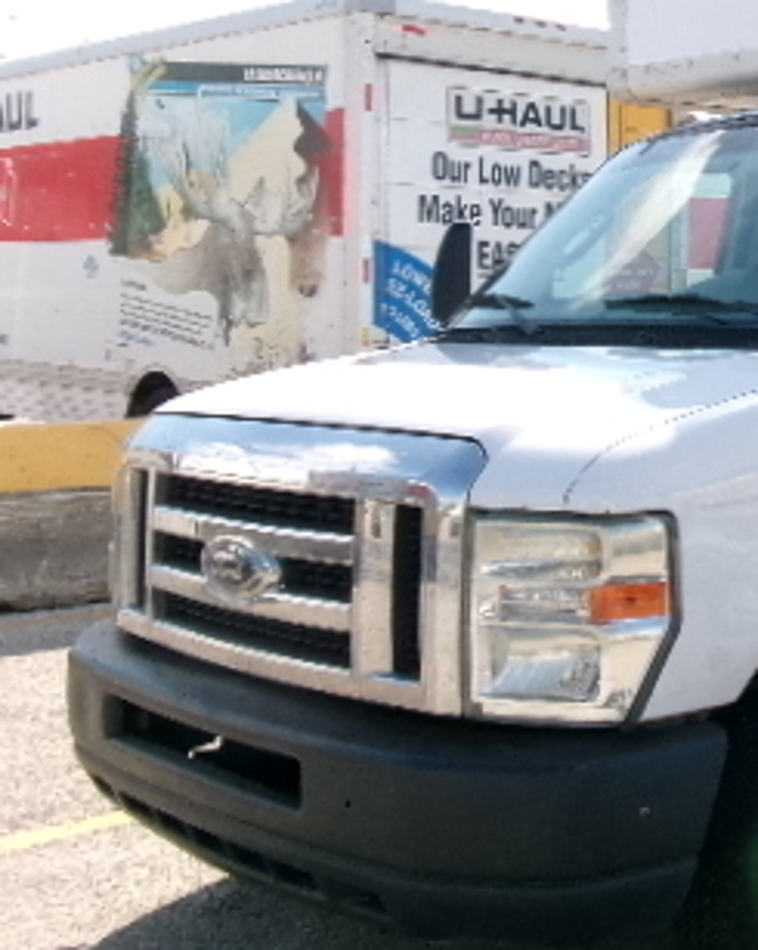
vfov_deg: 32.8
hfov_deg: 23.8
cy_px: 328
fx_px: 1601
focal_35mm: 57
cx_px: 956
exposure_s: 1/70
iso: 100
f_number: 10.8
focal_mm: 5.1
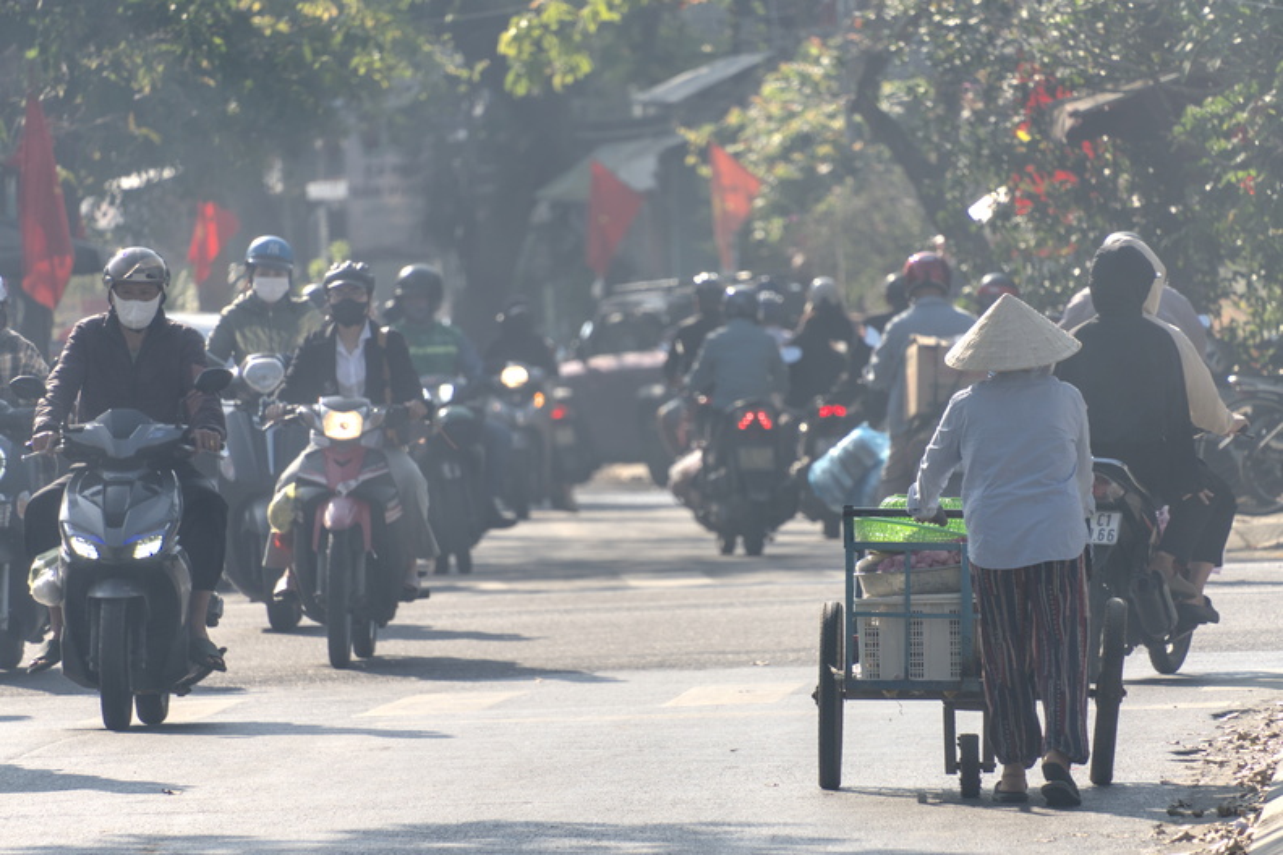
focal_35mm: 450
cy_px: 428
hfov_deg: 4.6
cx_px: 642
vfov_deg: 3.1
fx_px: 16036
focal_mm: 300
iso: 160
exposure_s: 1/500
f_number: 6.3
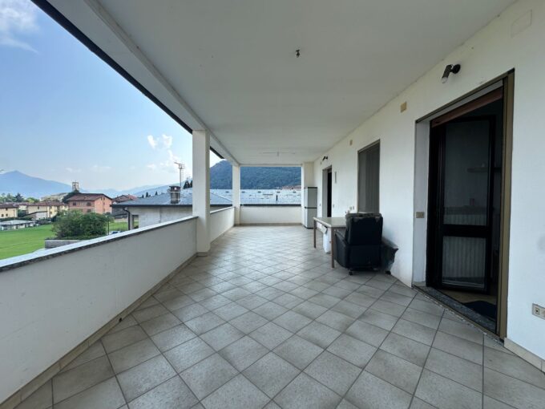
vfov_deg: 85.7
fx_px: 220
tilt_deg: -1.2
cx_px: 272
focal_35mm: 14
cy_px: 204
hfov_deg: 102.1
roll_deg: +0.8
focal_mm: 2.22
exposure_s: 1/596
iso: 40
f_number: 2.2
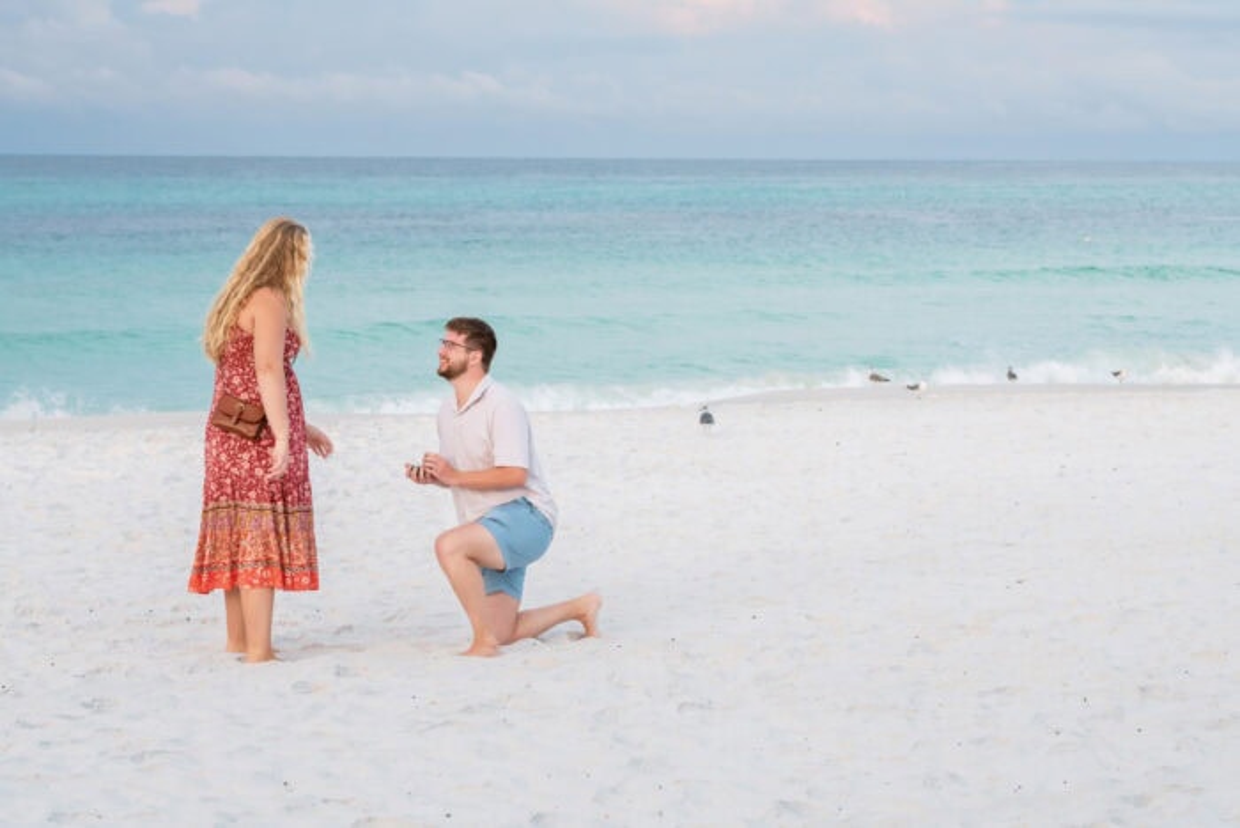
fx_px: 3445
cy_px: 414
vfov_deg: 13.7
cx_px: 620
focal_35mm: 100
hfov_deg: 20.4
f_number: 7.1
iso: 640
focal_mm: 100
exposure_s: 1/250
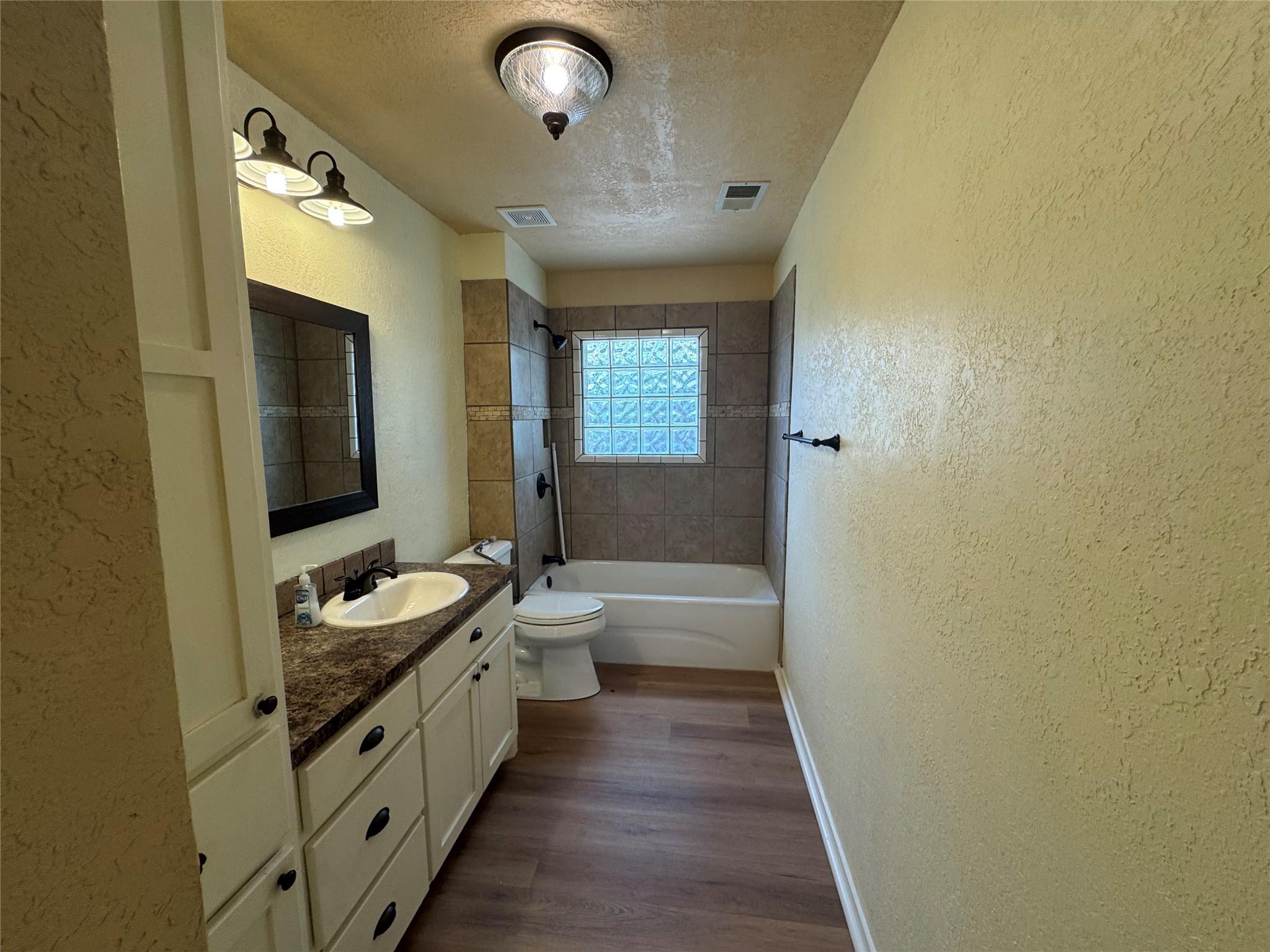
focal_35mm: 14
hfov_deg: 102.1
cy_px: 476
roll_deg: -0.5
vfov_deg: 85.7
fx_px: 514
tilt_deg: -7.2
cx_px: 635
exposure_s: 1/120
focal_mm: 2.22
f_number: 2.2
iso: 125
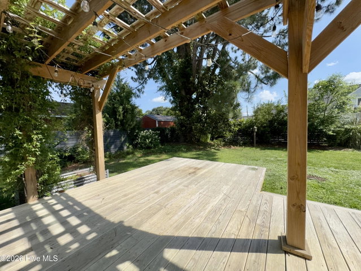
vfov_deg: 85.7
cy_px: 136
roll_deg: +1.9
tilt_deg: -3.2
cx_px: 180
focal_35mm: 14
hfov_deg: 102.0
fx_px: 146
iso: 50
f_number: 2.2
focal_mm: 2.22
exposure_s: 1/1832
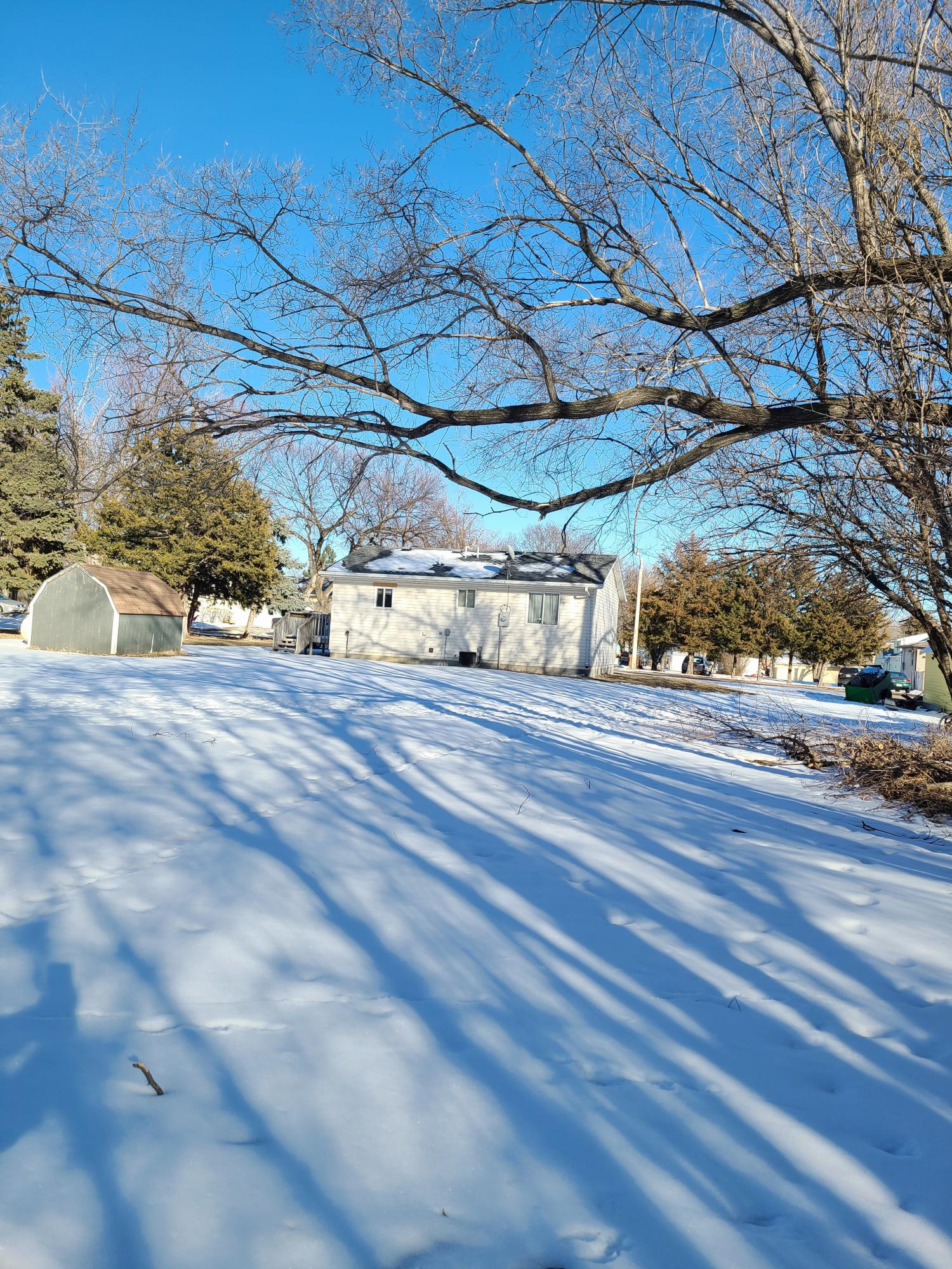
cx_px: 476
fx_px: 953
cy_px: 634
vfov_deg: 67.3
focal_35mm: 26
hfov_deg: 53.1
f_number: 1.8
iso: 40
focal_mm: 5.4
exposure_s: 1/1667
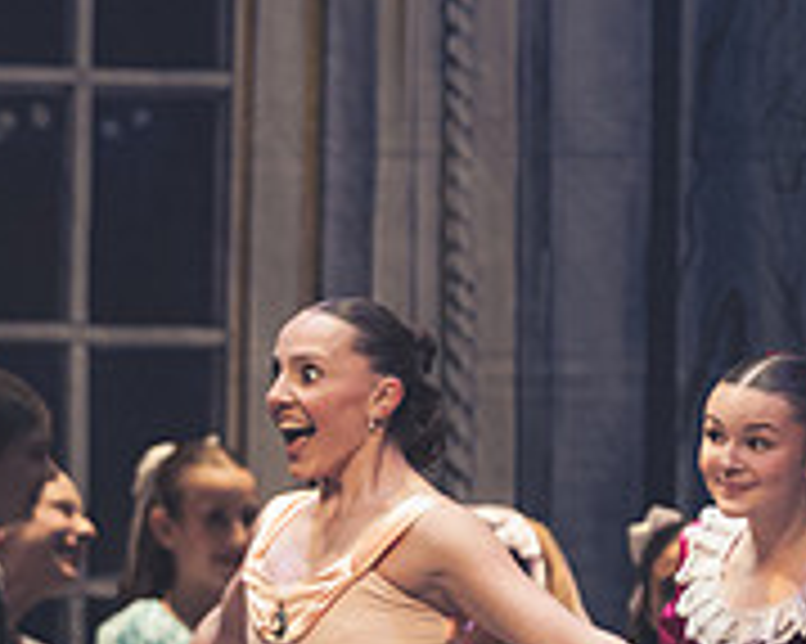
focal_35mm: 912
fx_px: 21743
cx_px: 90
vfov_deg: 1.7
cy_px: 811
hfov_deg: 2.1
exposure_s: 1/320
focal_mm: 200
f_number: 2.8
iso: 800
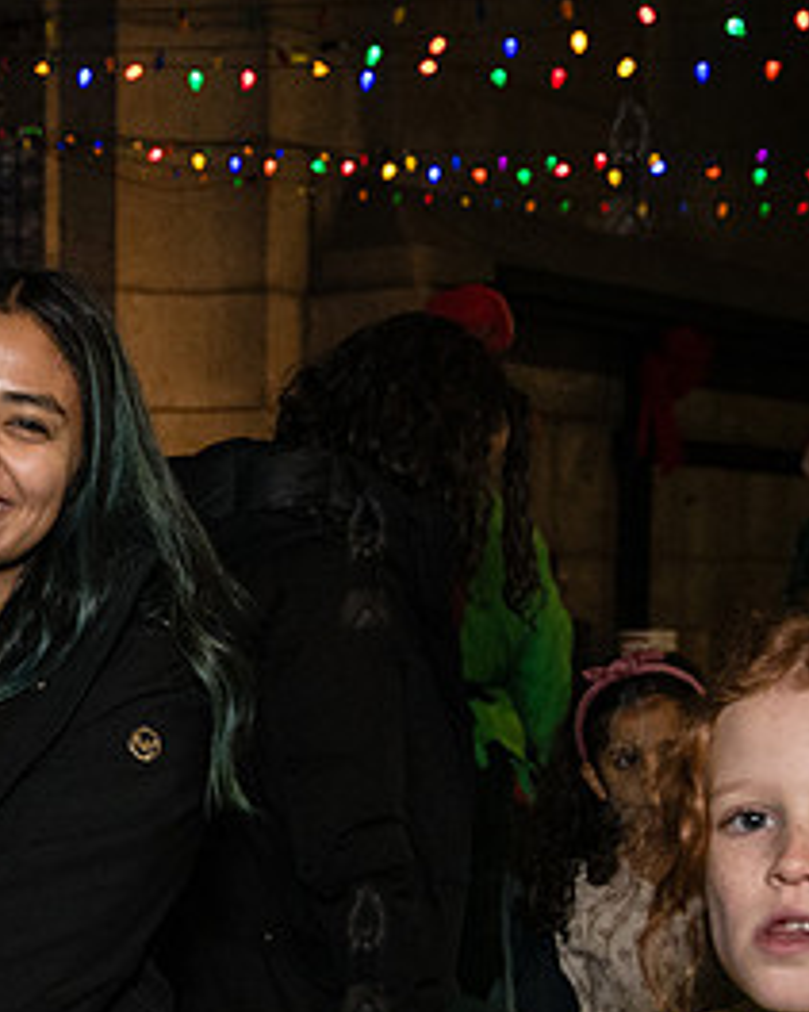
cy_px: 798
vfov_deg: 22.0
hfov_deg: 16.9
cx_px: -224
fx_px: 2575
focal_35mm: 86
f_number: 4.5
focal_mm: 35
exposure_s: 1/160
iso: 4000
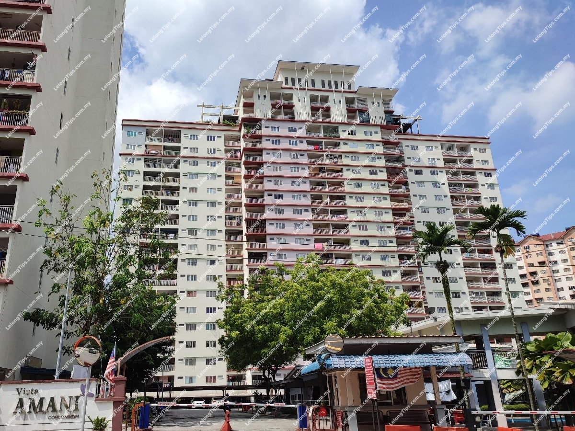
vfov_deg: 54.9
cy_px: 216
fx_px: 415
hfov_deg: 69.4
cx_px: 288
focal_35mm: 25
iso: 50
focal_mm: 6.04
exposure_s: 1/754
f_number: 1.9
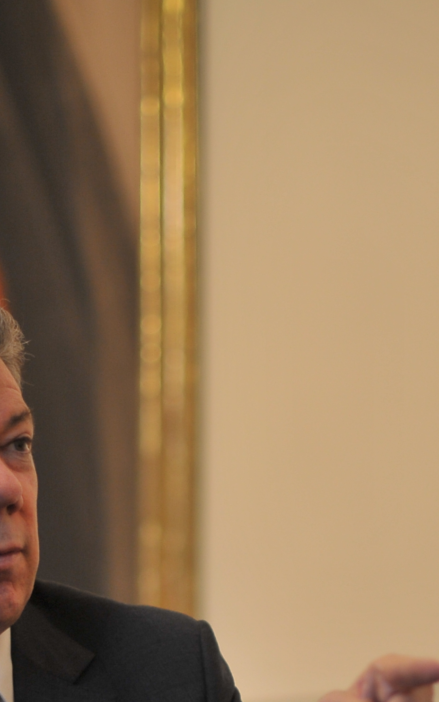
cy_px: 637
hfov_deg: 9.0
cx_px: 236
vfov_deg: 14.2
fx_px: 2795
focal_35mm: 146
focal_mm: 50
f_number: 1.4
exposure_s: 1/200
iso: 500
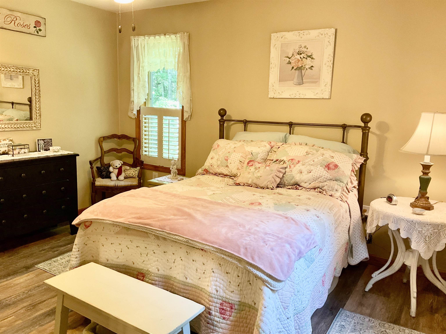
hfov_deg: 61.7
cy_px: 167
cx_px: 223
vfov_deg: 48.2
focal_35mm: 29
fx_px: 374
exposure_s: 1/60
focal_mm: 3
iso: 100
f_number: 1.8
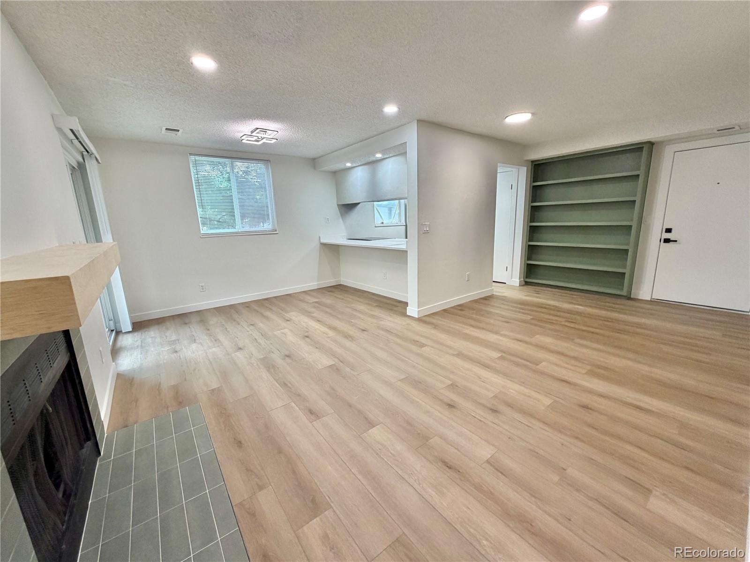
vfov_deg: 85.7
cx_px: 375
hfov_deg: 102.1
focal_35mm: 14
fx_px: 303
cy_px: 281
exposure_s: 1/120
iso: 200
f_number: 2.2
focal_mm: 2.22
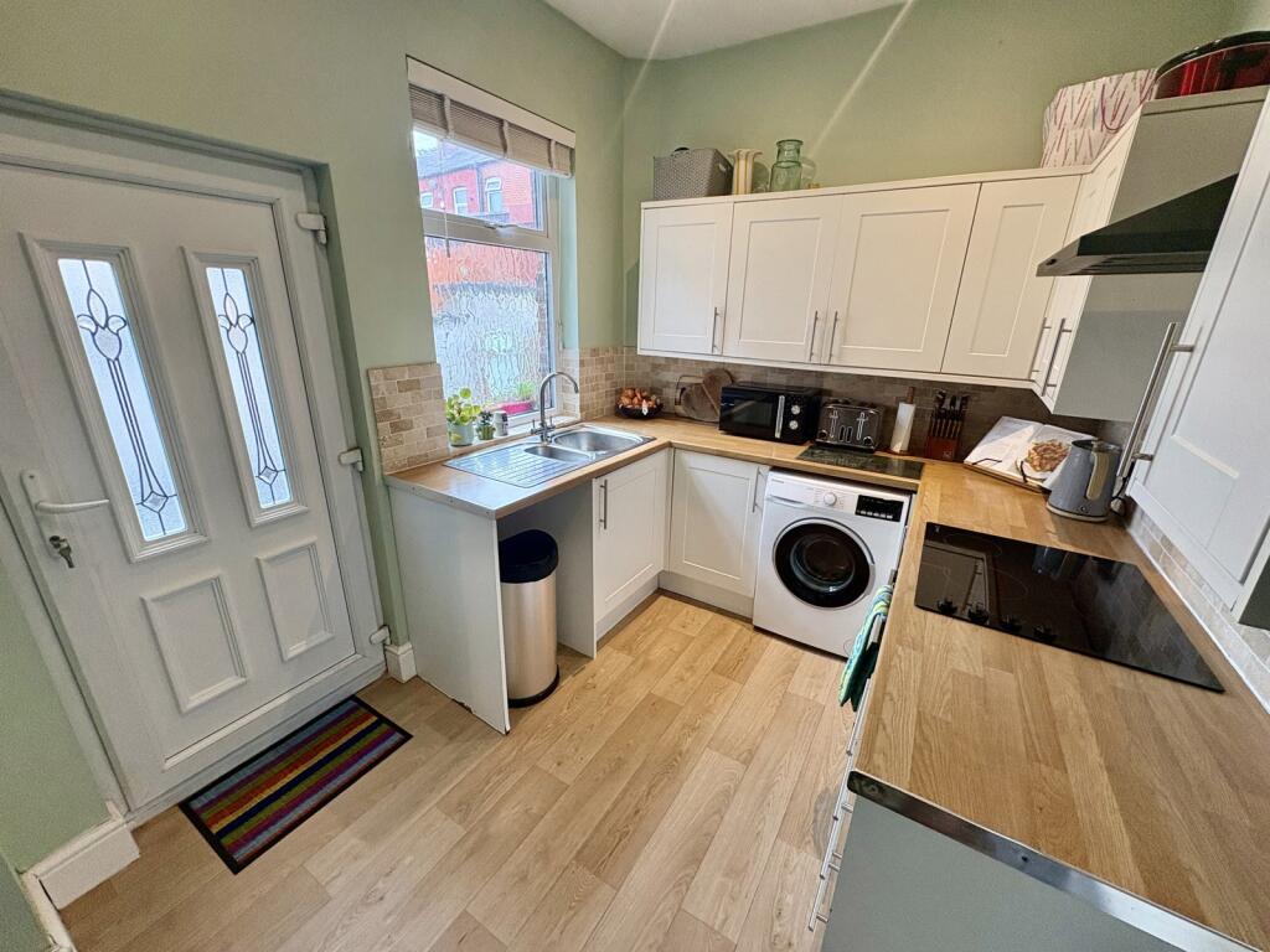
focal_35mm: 14
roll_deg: -1.4
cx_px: 635
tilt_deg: -18.3
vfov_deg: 85.7
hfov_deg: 102.1
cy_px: 476
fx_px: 514
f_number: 2.2
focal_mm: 2.22
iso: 200
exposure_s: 1/100
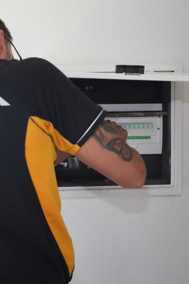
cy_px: 142
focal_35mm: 46
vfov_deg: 42.8
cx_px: 54
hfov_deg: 28.9
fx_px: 362
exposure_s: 1/160
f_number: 5.6
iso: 100
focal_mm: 20
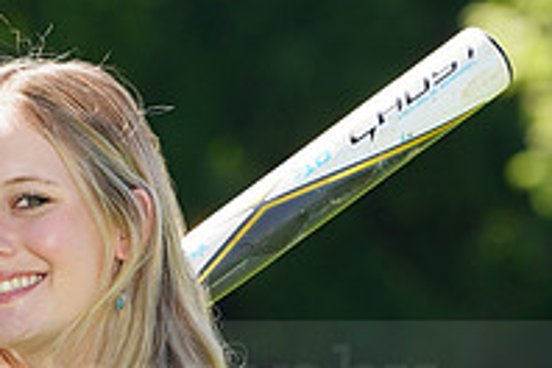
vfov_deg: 1.8
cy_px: 360
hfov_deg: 2.7
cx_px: 72
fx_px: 11637
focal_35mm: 759
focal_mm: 259
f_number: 9
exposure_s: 1/200
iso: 200
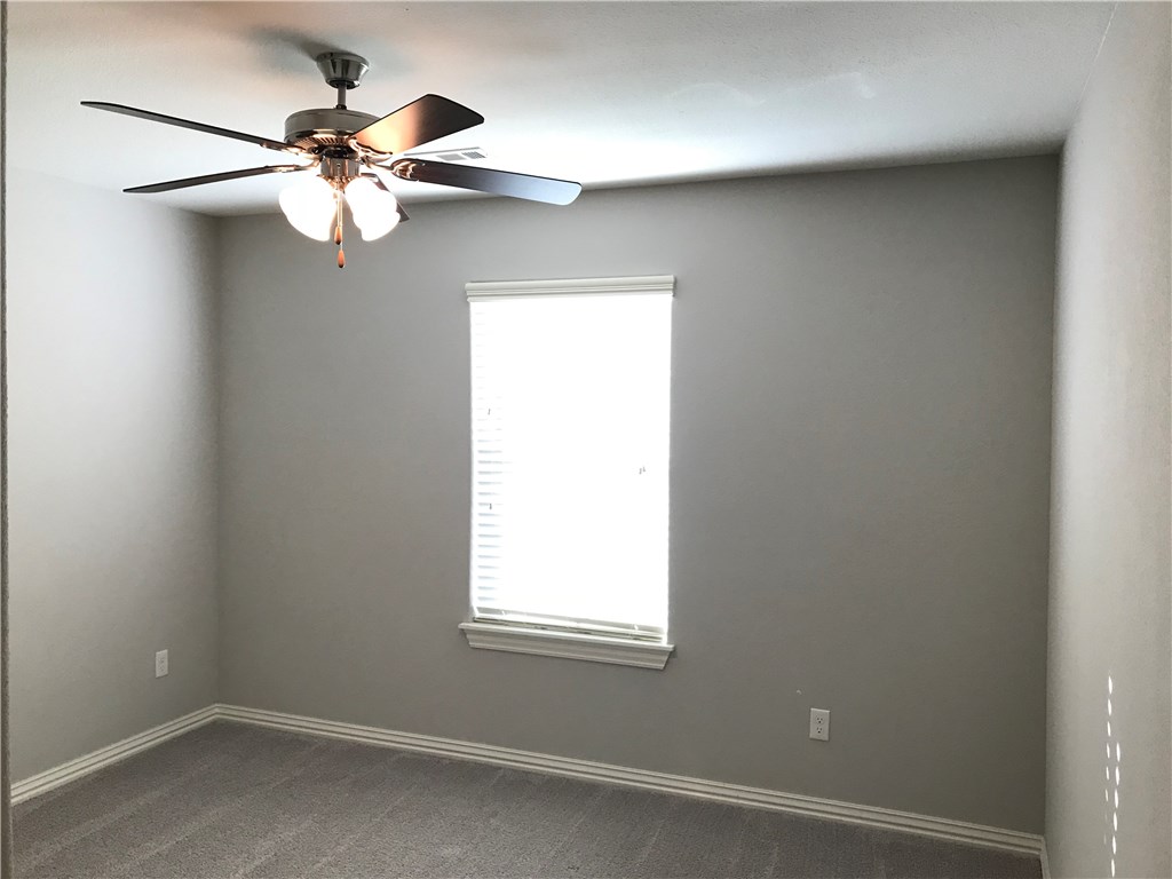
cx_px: 586
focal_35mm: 28
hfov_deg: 63.4
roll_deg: -0.4
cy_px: 440
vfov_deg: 49.7
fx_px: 948
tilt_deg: -2.9
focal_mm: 3.99
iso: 25
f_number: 1.8
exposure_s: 1/40
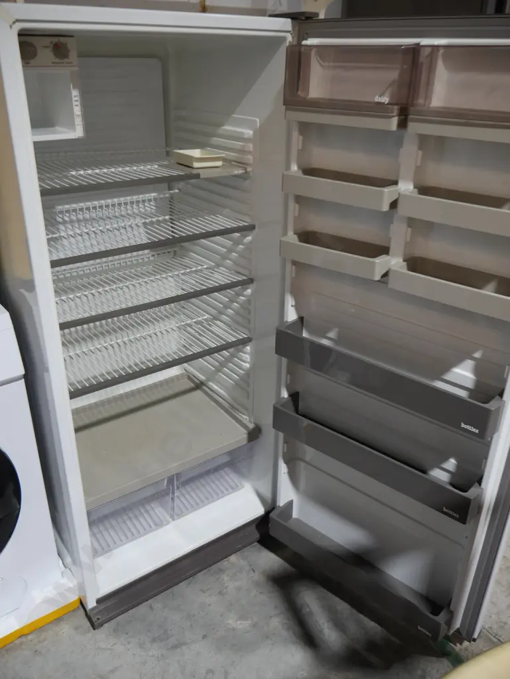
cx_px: 255
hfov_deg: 49.8
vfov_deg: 63.4
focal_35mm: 28
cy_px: 340
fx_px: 550
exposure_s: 1/60
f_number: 3.5
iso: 320
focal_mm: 14
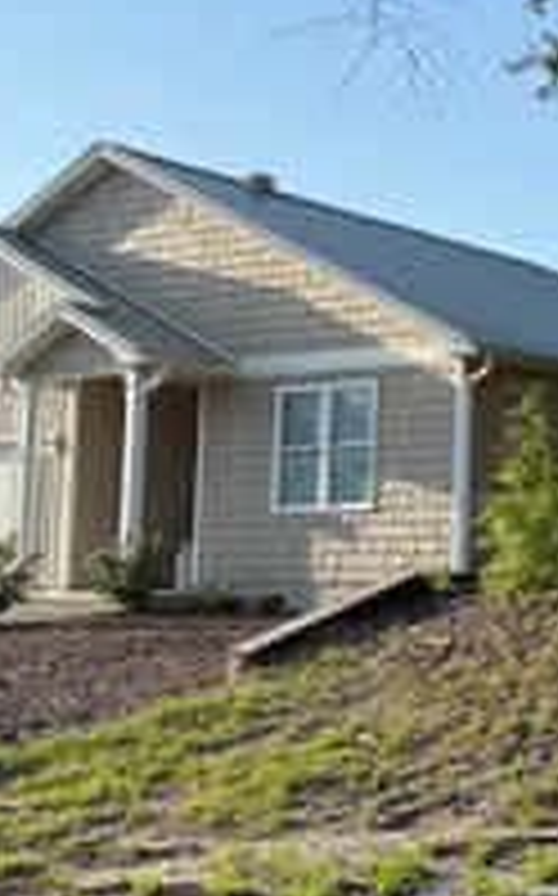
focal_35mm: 64
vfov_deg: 31.9
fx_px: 1561
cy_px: 353
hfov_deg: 18.4
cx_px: 783
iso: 100
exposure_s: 1/2703
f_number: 1.78
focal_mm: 6.76
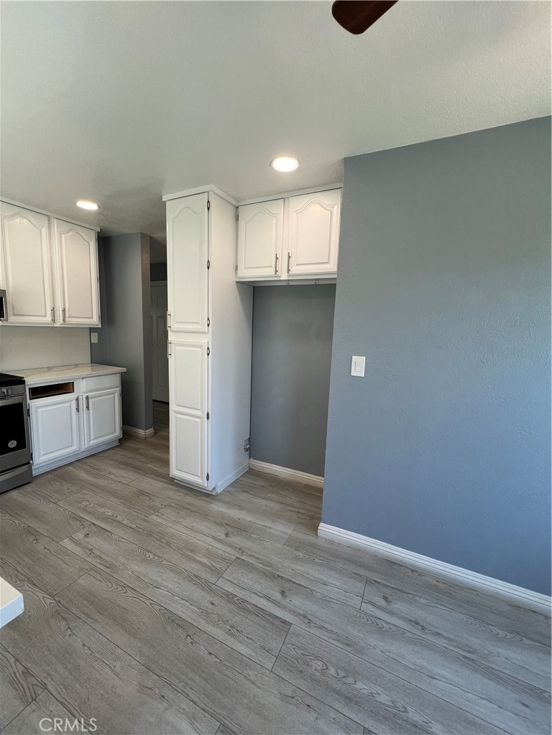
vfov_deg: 106.2
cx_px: 276
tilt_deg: -6.8
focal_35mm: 13
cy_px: 368
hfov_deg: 89.9
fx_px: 276
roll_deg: -2.0
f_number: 1.8
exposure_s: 1/120
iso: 64
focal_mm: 1.57
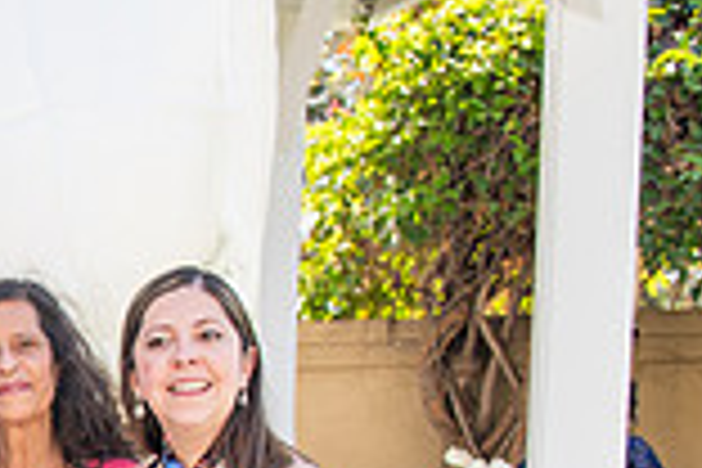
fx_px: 2028
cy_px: 650
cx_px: -396
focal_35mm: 104
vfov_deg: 12.6
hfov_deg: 17.4
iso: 100
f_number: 5
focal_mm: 28
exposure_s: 1/125
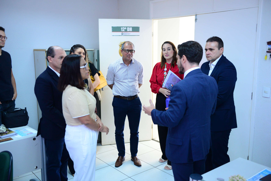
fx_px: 264
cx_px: 136
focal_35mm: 35
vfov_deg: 37.9
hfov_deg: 54.4
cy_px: 90
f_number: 2.8
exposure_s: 1/320
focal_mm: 35
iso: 2500
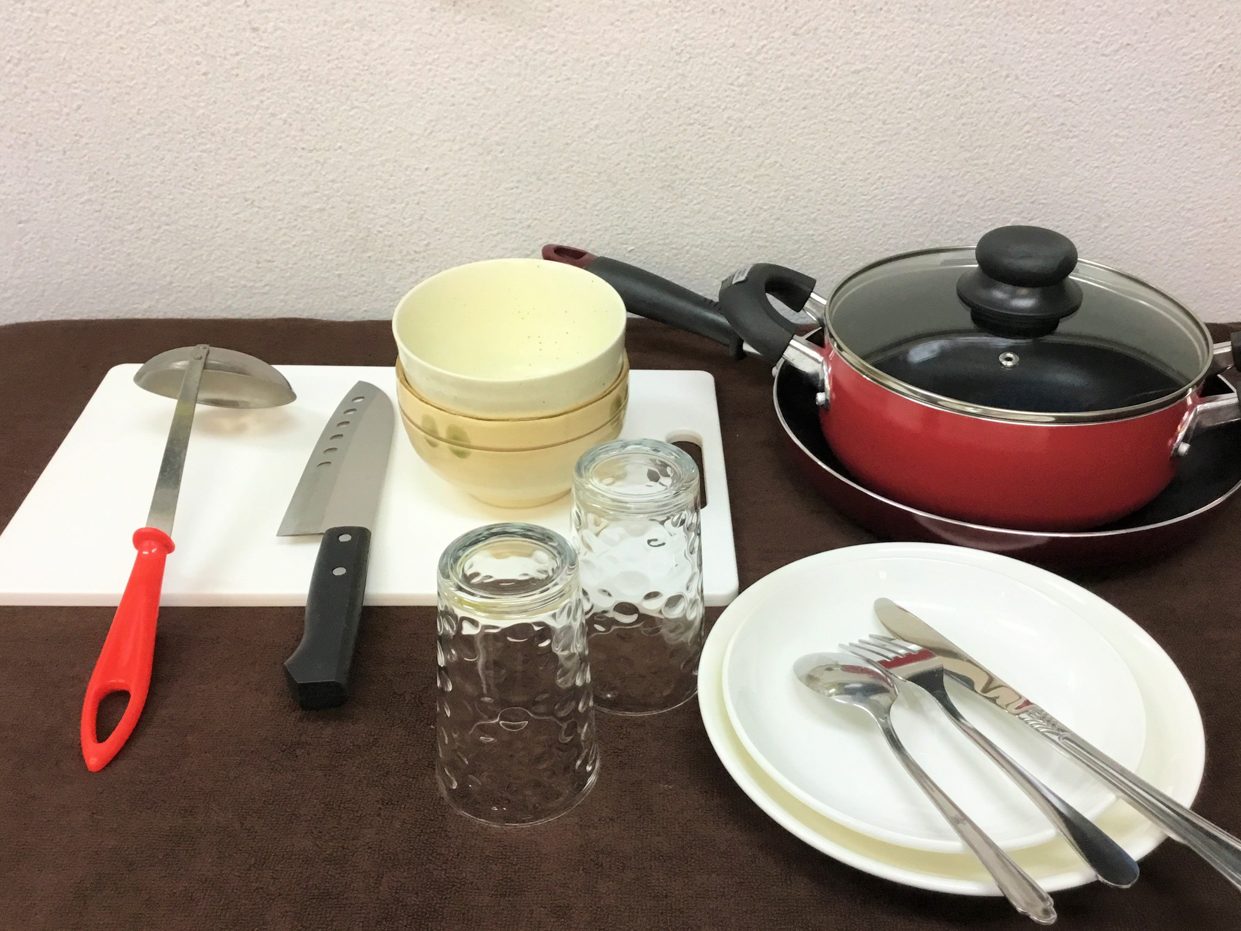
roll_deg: -1.5
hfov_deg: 52.6
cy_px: 511
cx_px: 667
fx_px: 1255
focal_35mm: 35
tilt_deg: -34.2
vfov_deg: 40.7
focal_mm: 3.3
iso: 80
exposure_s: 1/30
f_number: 2.4
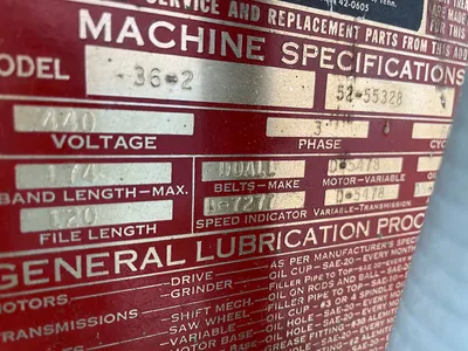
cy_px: 176
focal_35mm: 26
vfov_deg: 53.1
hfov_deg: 67.3
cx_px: 234
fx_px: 352
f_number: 1.6
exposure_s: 1/60
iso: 200
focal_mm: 4.2
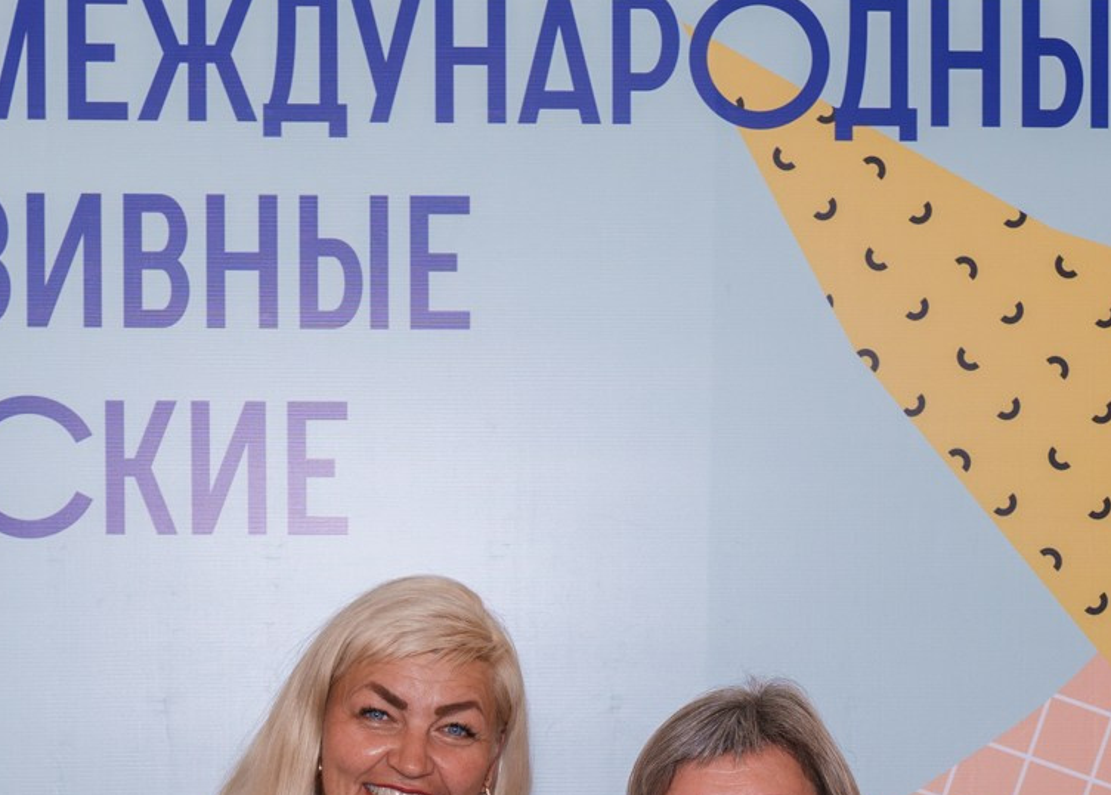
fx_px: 3694
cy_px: 926
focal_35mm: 117
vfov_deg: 12.0
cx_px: 624
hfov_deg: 17.1
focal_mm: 42
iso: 320
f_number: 4
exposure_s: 1/160
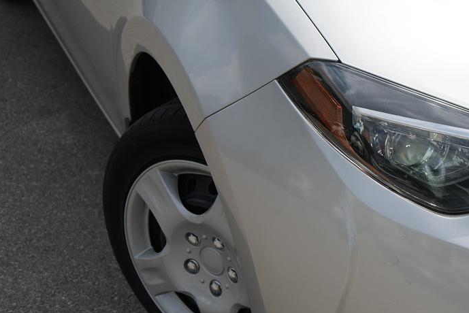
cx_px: 406
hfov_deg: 25.3
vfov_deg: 17.5
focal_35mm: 78
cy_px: 182
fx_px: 1017
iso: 100
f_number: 5
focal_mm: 42
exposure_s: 1/1000
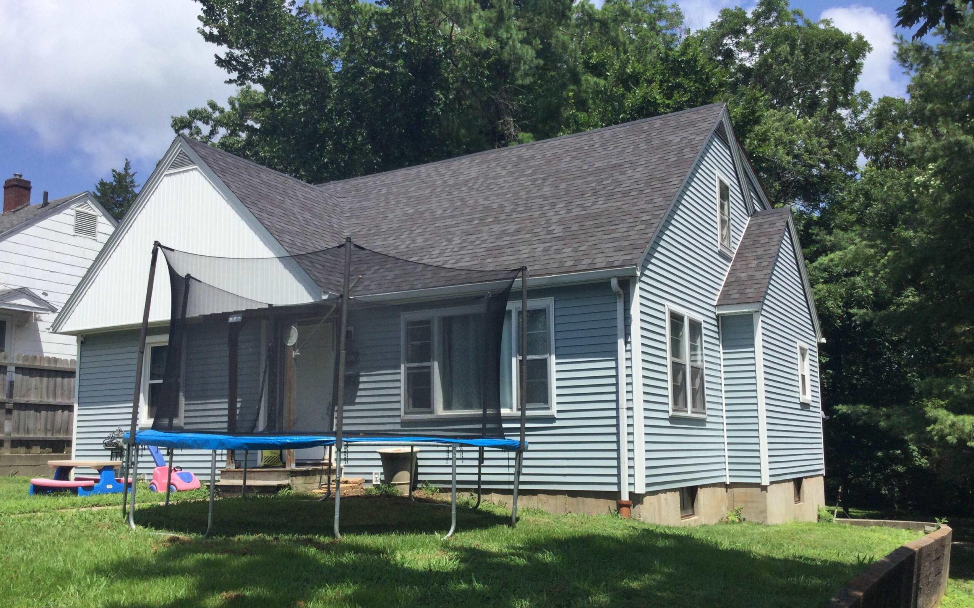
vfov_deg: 38.3
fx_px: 876
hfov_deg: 58.1
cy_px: 328
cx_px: 485
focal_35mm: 33
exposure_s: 1/1456
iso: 25
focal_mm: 3.3
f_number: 2.4
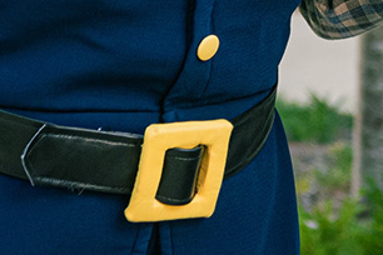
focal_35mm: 389
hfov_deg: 5.3
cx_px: 378
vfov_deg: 3.5
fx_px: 4138
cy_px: -421
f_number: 4.5
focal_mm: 62
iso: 640
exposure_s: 1/400
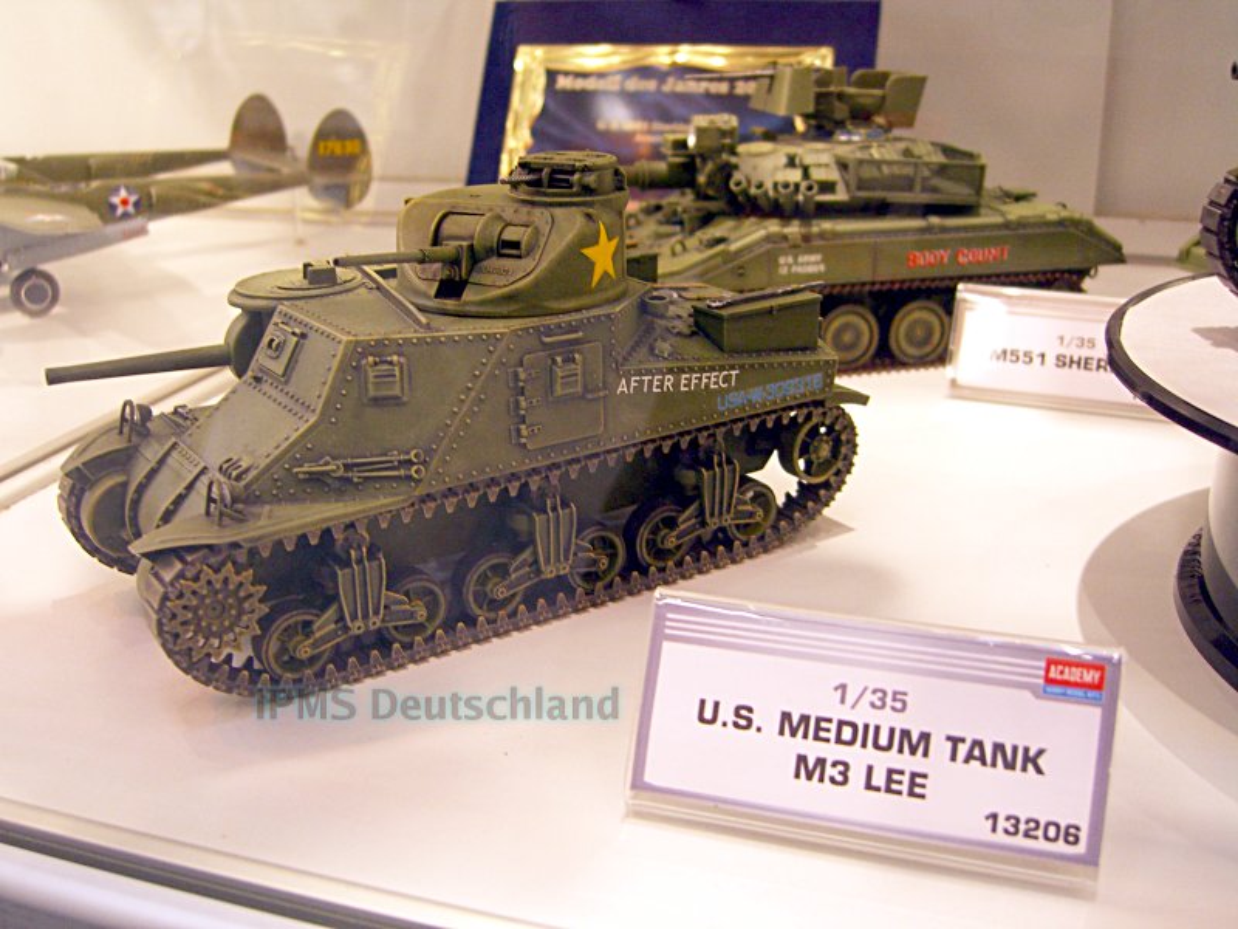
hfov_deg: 49.0
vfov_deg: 37.7
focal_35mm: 38
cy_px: 464
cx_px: 619
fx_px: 1359
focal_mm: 7.9
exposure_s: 1/40
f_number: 2.8
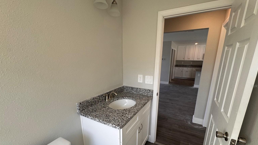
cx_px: 131
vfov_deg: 66.5
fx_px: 109
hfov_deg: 99.4
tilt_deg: -14.3
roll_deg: -0.9
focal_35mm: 16
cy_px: 86
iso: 64
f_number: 2.2
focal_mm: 2.22
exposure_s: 1/120
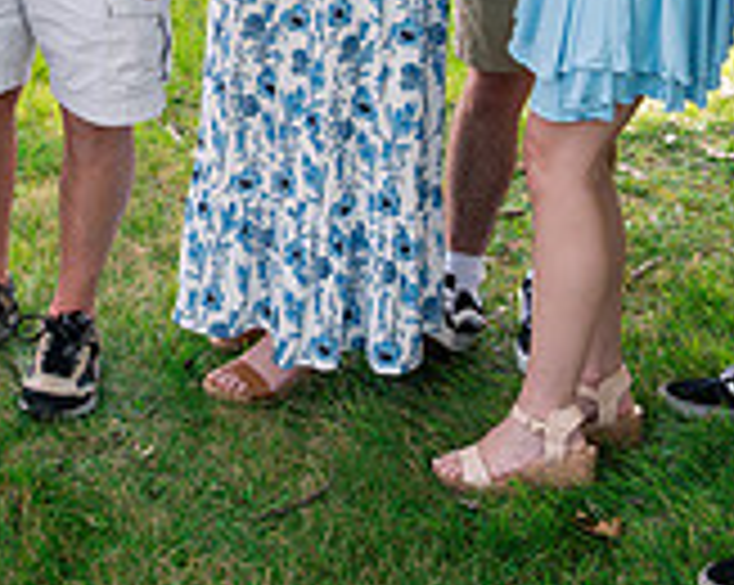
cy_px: -209
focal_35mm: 89
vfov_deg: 16.2
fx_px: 1931
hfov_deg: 20.0
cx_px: -184
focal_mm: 26
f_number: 8
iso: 640
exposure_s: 1/250
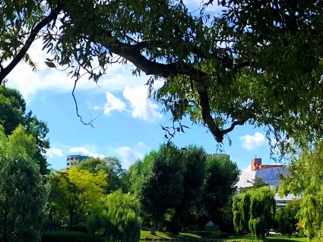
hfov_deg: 23.7
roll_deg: -0.9
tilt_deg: -2.7
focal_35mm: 79
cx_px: 1
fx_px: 737
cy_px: 266
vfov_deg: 18.0
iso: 20
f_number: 1.8
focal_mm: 3.99
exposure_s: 1/607
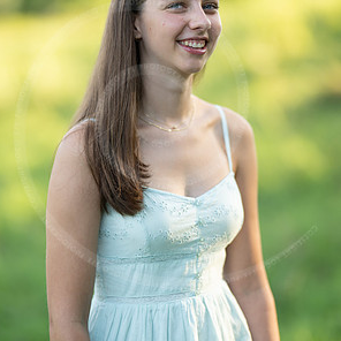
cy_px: 139
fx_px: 1226
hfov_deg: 15.8
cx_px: 169
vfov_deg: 15.8
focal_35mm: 110
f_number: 1.2
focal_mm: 85
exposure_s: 1/1000
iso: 160
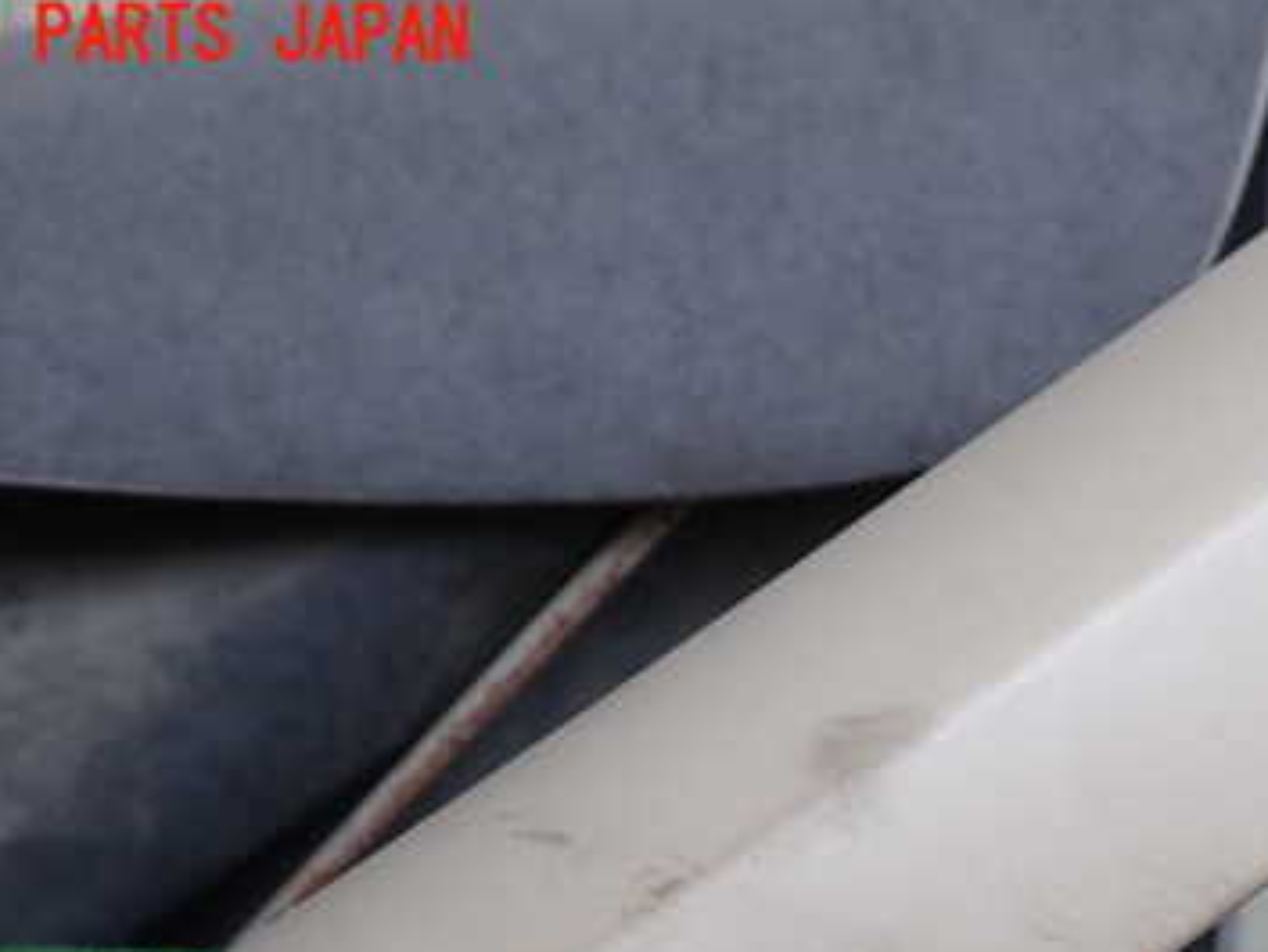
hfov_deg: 36.9
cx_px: 894
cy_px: 801
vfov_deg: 27.8
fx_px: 1869
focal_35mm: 51
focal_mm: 5.4
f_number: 3.2
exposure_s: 1/200
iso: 100
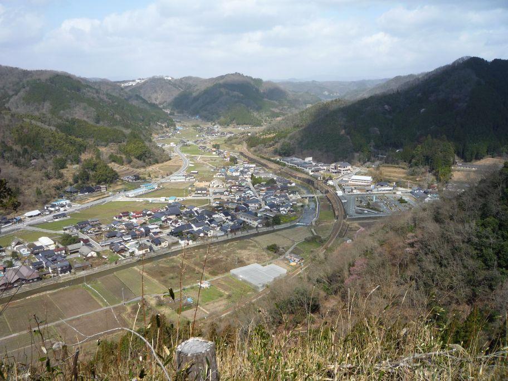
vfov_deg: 46.8
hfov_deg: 60.0
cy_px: 190
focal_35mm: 30
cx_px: 254
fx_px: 440
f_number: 5
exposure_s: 1/400
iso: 100
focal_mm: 5.2
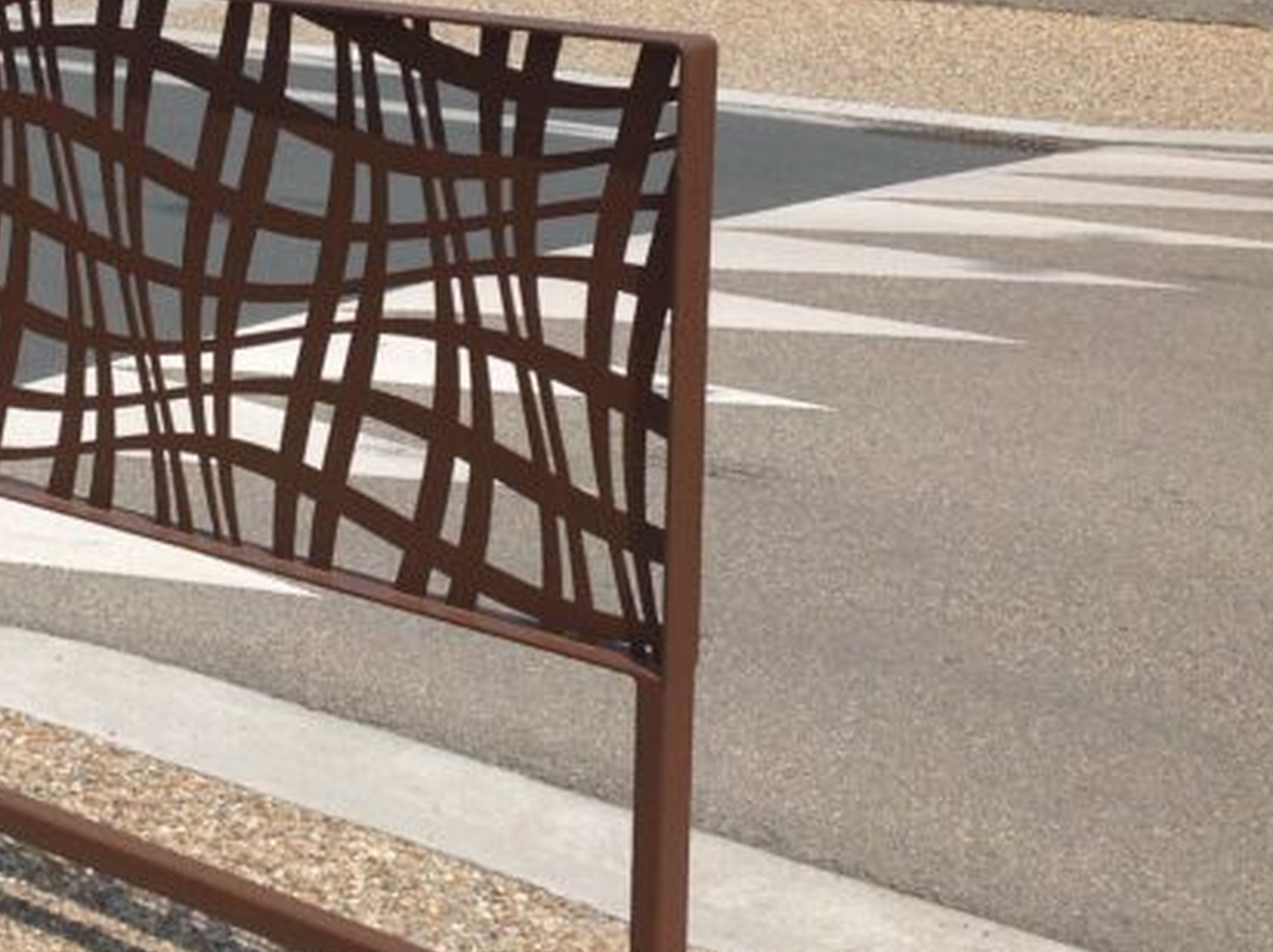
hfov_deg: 22.1
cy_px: 202
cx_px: 173
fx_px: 3196
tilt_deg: -10.3
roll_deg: +0.0
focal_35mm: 87
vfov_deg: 16.8
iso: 50
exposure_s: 1/3367
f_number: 2.4
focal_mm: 4.28
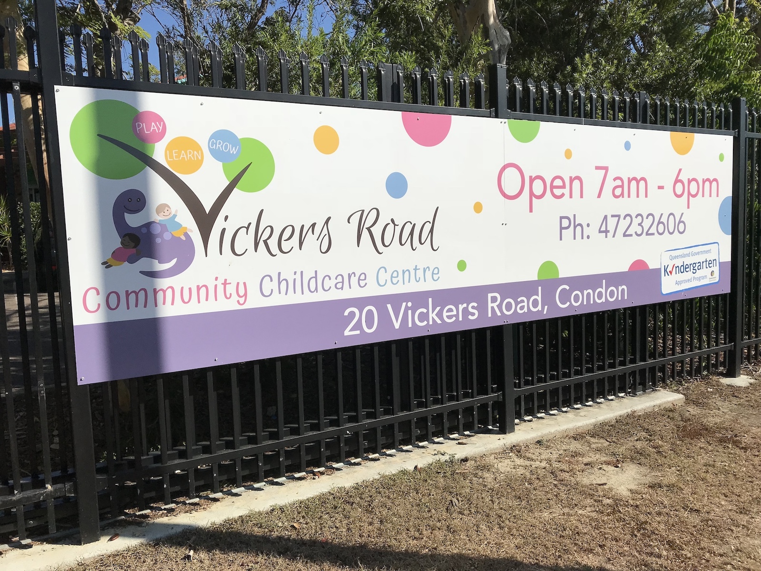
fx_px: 616
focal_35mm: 28
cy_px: 286
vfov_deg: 49.7
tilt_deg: -5.1
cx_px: 380
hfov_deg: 63.4
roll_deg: +1.3
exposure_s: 1/5051
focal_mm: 3.99
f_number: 1.8
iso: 25
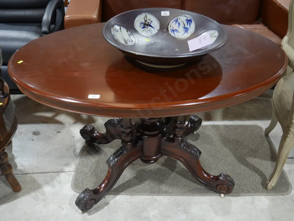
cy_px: 110
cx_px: 147
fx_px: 323
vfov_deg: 37.8
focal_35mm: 38
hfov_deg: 49.0
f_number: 4.1
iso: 800
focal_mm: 19
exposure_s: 1/60
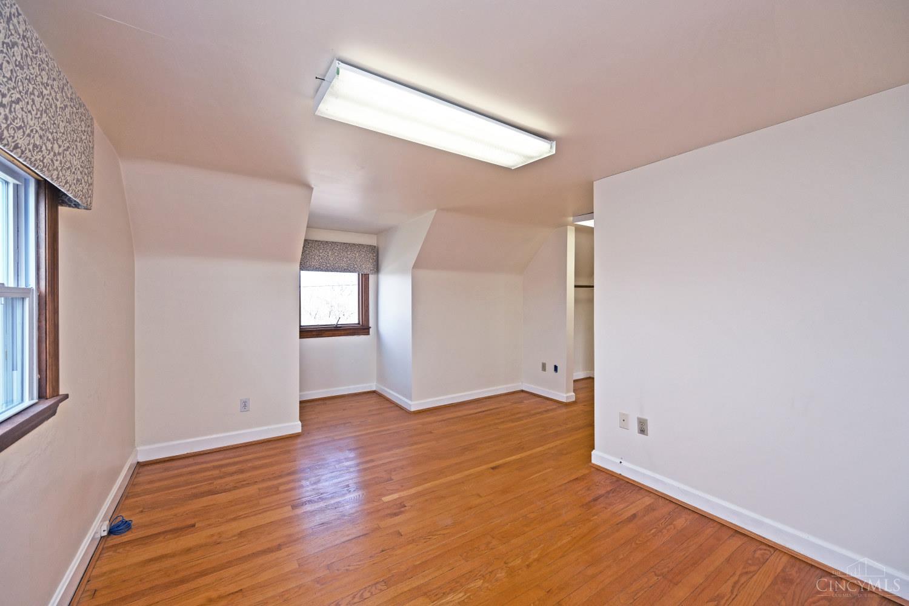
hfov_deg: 104.3
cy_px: 303
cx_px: 454
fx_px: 353
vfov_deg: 81.2
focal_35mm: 14
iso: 160
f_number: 5.6
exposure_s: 1/125
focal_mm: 14
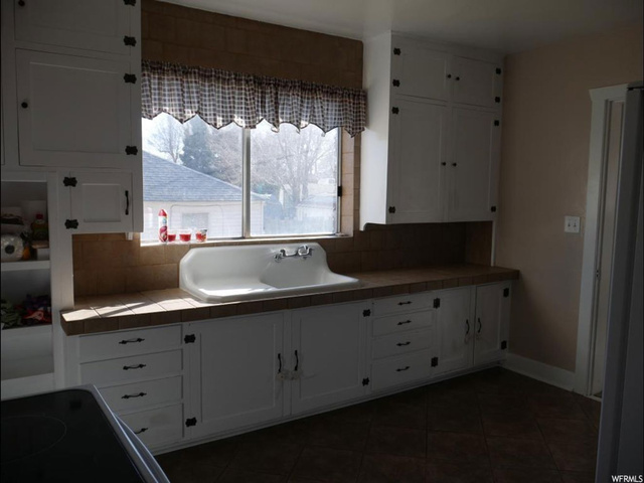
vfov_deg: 49.7
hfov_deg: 63.4
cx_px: 322
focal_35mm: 28
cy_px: 242
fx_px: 521
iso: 200
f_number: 5
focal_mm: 14
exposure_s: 1/200
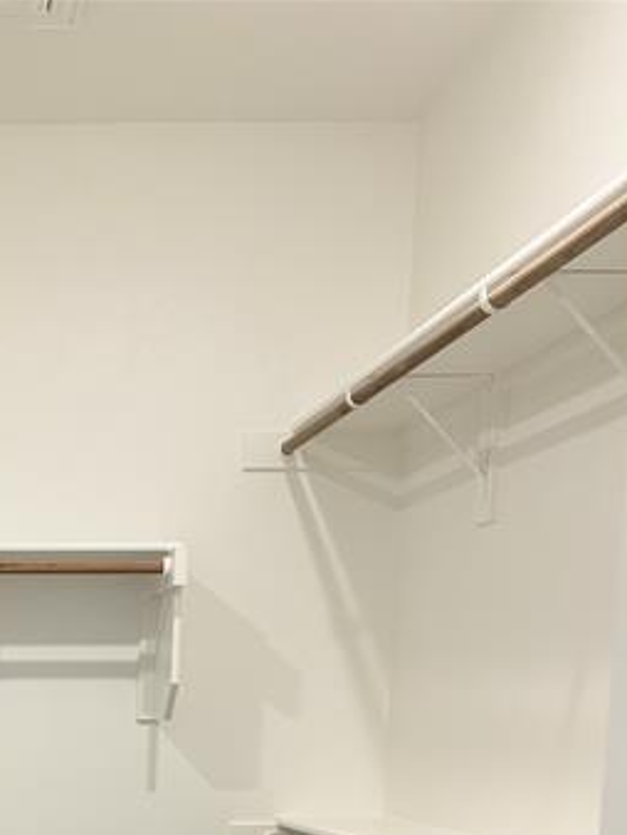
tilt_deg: -7.5
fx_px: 1423
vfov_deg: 29.1
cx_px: -62
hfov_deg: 23.3
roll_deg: +0.1
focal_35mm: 59
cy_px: 946
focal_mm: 5.96
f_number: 1.6
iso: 80
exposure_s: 1/60
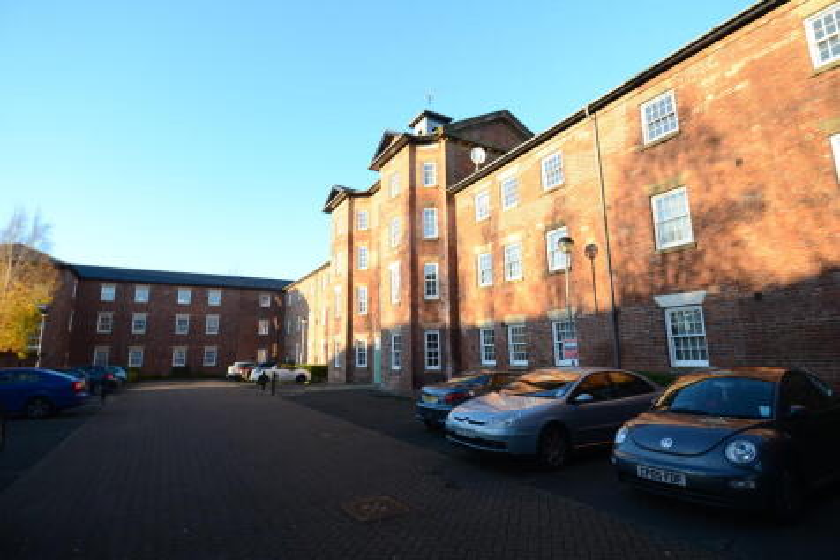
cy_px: 280
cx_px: 420
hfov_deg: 90.0
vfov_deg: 67.3
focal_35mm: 18
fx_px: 420
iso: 100
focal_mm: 12
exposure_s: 1/125
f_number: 5.6
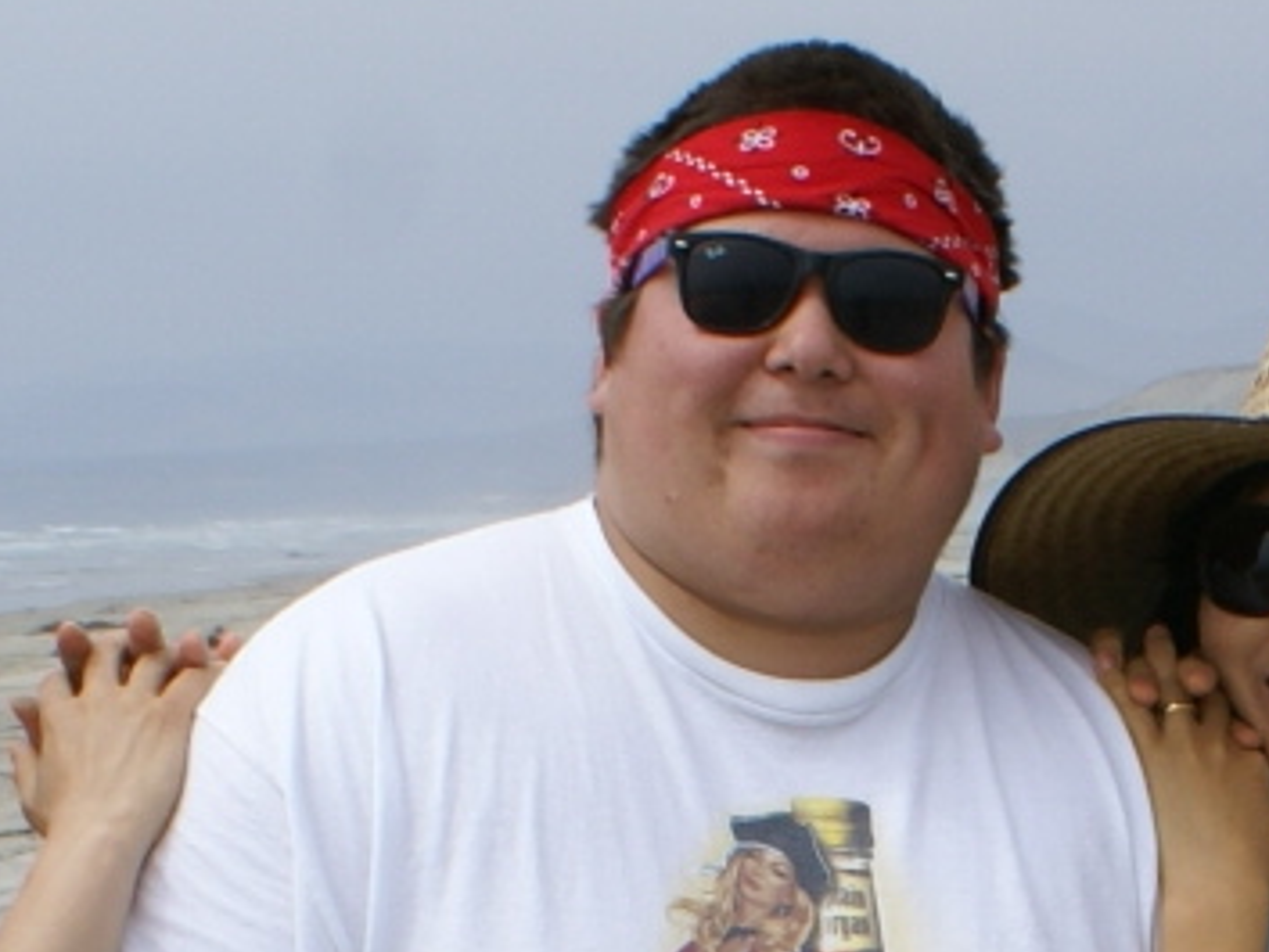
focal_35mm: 157
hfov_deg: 12.5
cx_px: 1201
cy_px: 1559
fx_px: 5757
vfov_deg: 9.1
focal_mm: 20
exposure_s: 1/250
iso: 100
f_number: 10
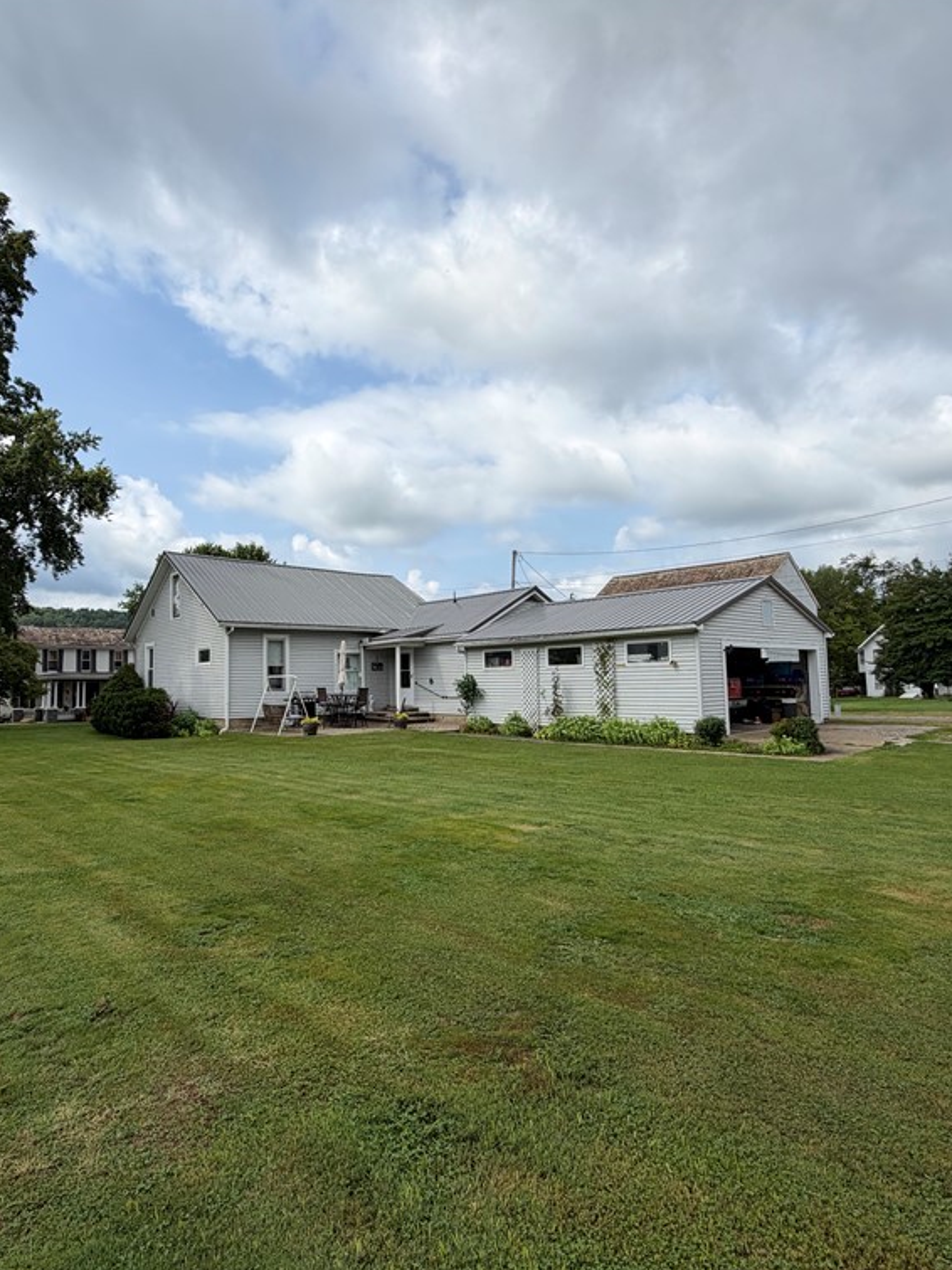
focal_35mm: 19
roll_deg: +1.3
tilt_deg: +4.7
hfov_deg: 68.1
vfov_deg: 84.7
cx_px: 387
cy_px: 636
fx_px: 697
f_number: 2.2
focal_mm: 2.22
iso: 20
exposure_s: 1/1087
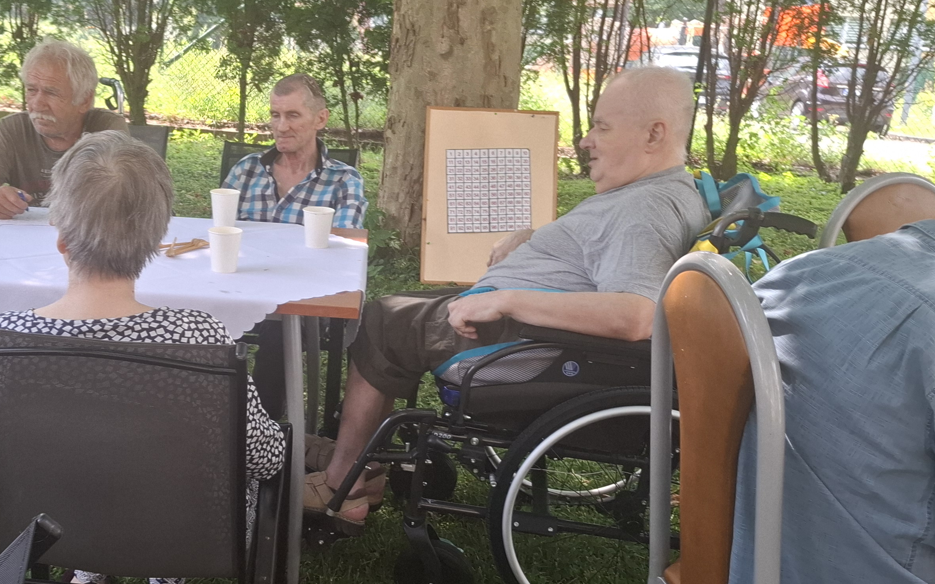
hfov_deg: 45.5
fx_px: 1070
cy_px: 331
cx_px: 231
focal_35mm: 42
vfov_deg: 30.5
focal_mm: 5.54
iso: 50
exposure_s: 1/158
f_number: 1.8
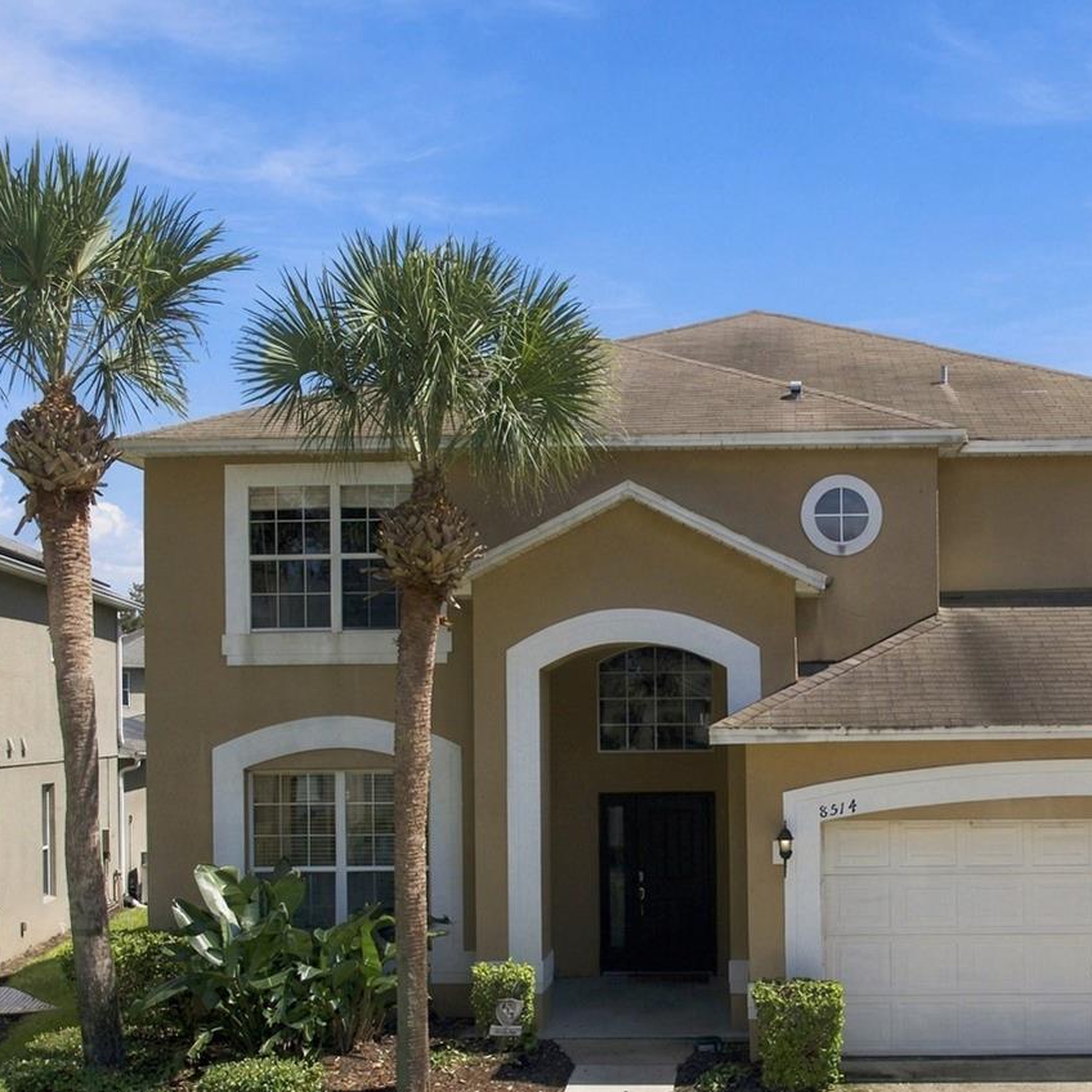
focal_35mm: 40
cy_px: 708
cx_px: 755
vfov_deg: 41.4
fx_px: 1428
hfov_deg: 41.2
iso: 100
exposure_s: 1/5000
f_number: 2.8
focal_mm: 12.3
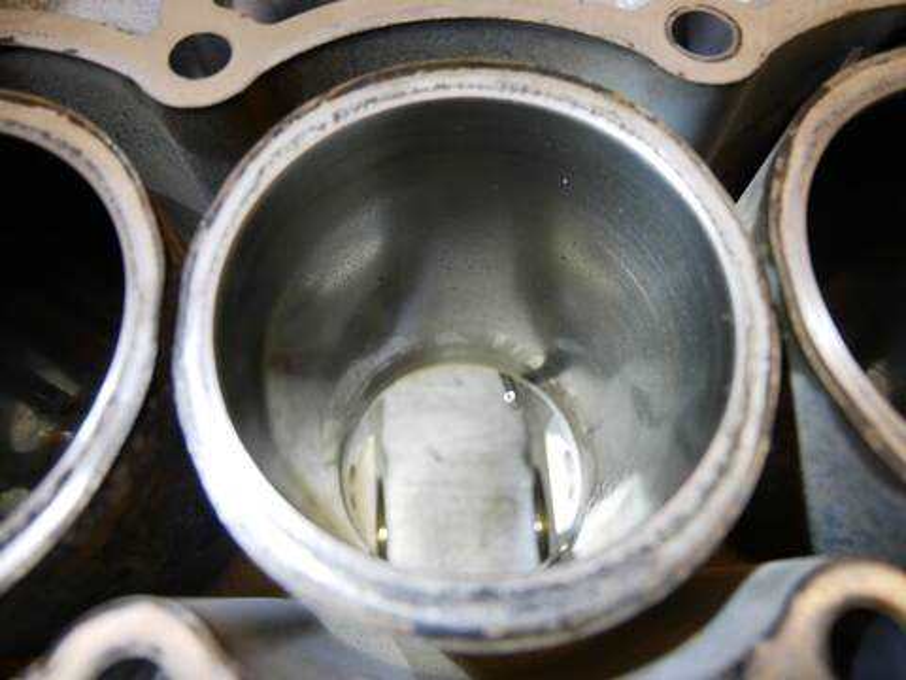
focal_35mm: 24
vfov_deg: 56.8
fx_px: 628
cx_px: 453
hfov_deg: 71.6
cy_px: 340
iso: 200
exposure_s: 1/60
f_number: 3.5
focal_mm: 12
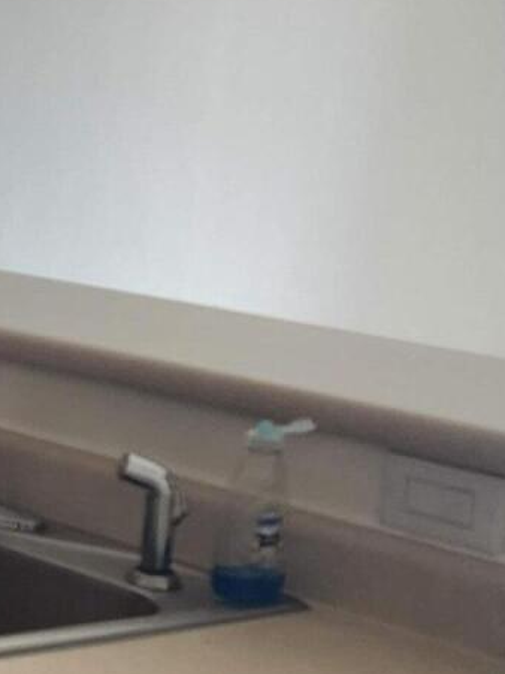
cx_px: -496
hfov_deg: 12.7
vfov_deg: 19.2
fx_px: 1985
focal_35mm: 102
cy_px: 468
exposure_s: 1/120
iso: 250
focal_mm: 6.4
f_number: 1.8
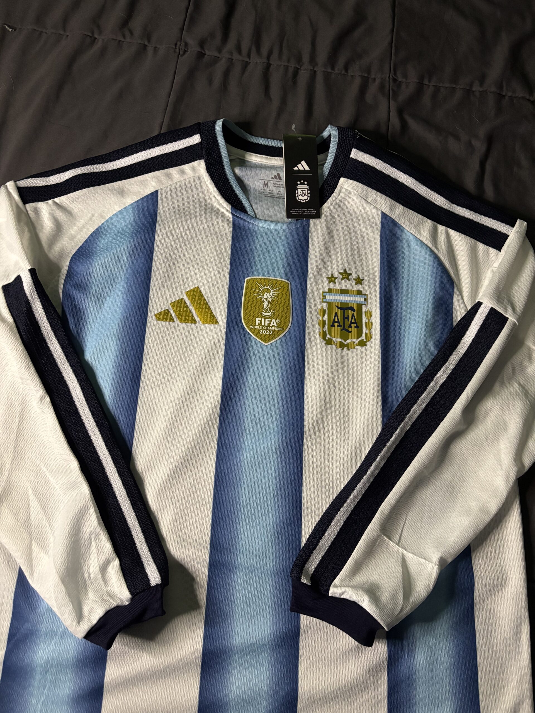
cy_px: 356
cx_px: 268
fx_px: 536
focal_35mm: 26
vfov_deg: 67.3
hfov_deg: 53.1
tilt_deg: -71.9
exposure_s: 1/40
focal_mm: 5.96
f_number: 1.6
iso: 640
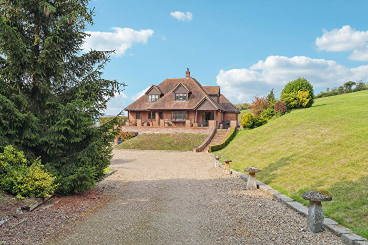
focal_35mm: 35
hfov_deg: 54.4
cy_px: 122
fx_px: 358
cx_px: 184
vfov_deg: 37.9
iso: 640
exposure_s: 1/1000
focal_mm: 35
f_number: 11
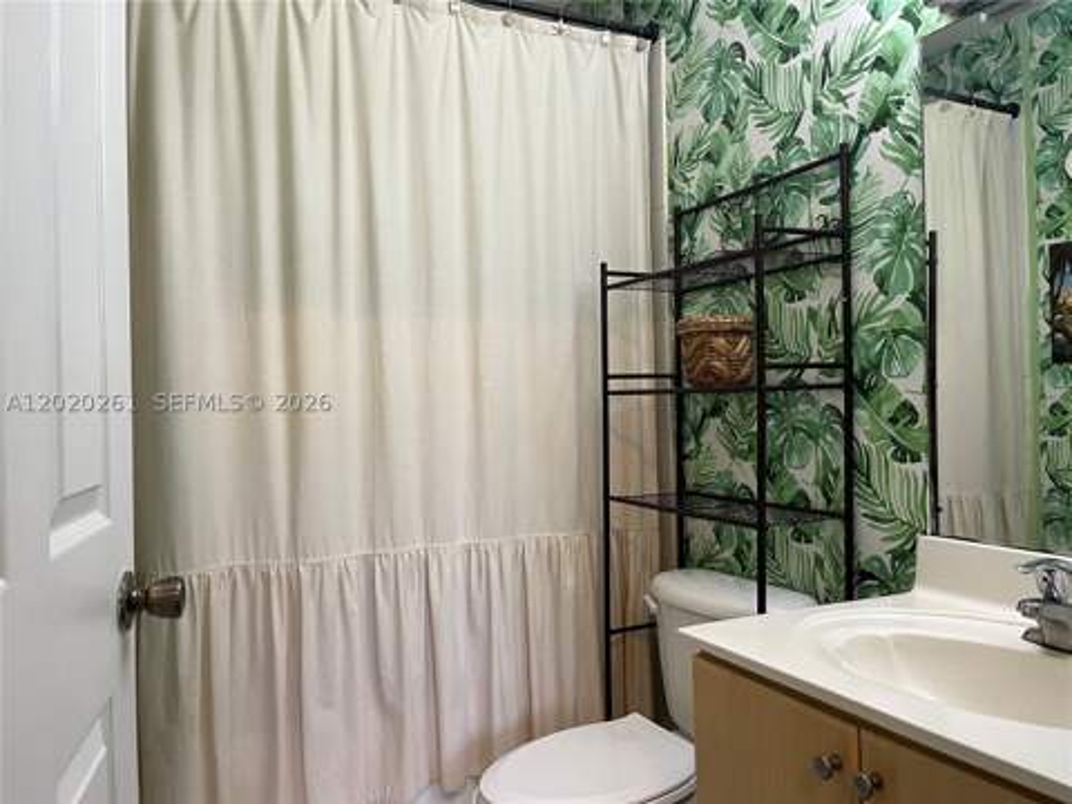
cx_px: 536
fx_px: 805
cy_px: 402
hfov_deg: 67.3
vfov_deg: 53.1
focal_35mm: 26
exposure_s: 1/60
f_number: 1.6
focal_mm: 5.1
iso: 160
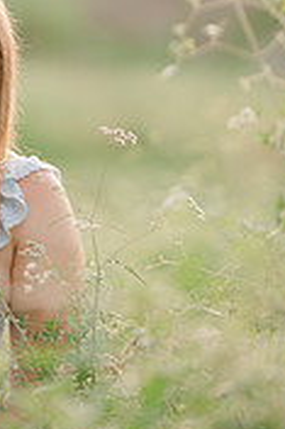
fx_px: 2582
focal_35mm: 217
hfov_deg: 6.3
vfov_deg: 9.4
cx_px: -55
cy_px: 39
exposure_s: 1/80
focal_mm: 85
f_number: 1.4
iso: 64
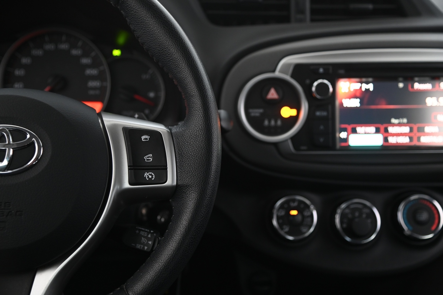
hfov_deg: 36.3
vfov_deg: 24.6
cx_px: 222
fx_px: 676
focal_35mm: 55
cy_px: 148
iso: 2000
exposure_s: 1/20
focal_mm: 55
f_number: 4
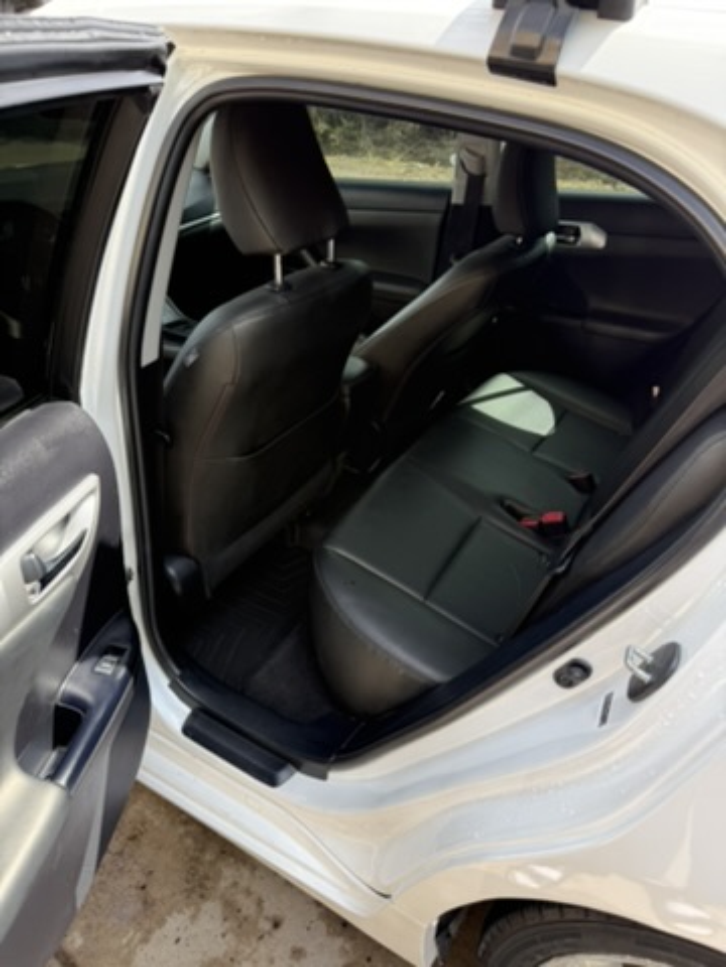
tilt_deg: -35.6
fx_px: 671
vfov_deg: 71.6
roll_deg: -1.1
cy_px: 484
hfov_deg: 56.8
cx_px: 363
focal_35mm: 24
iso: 80
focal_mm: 6.76
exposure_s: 1/501
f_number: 1.78
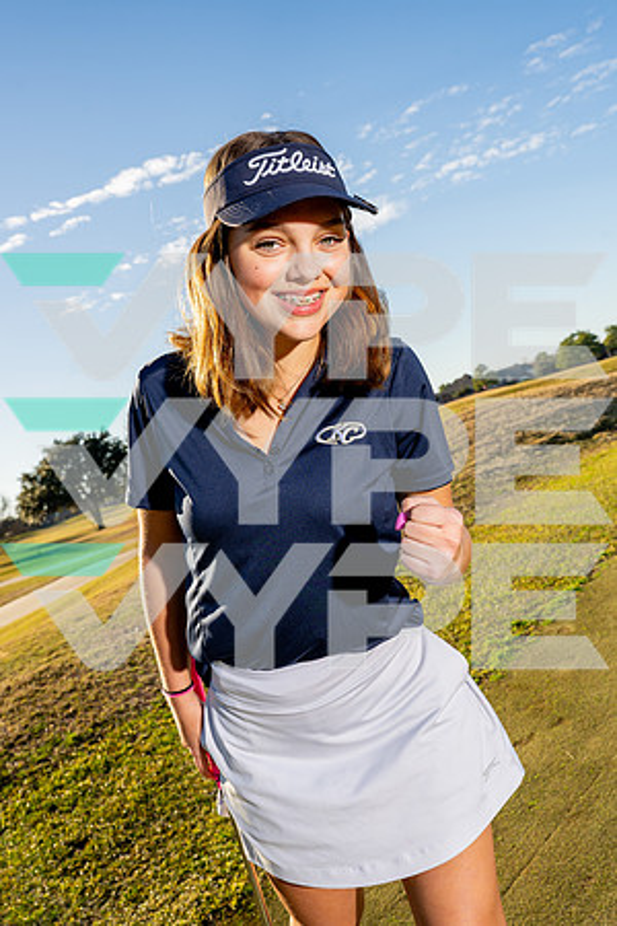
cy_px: 463
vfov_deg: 55.8
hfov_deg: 38.9
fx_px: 874
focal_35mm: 34
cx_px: 308
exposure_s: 1/250
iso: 100
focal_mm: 34
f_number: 8
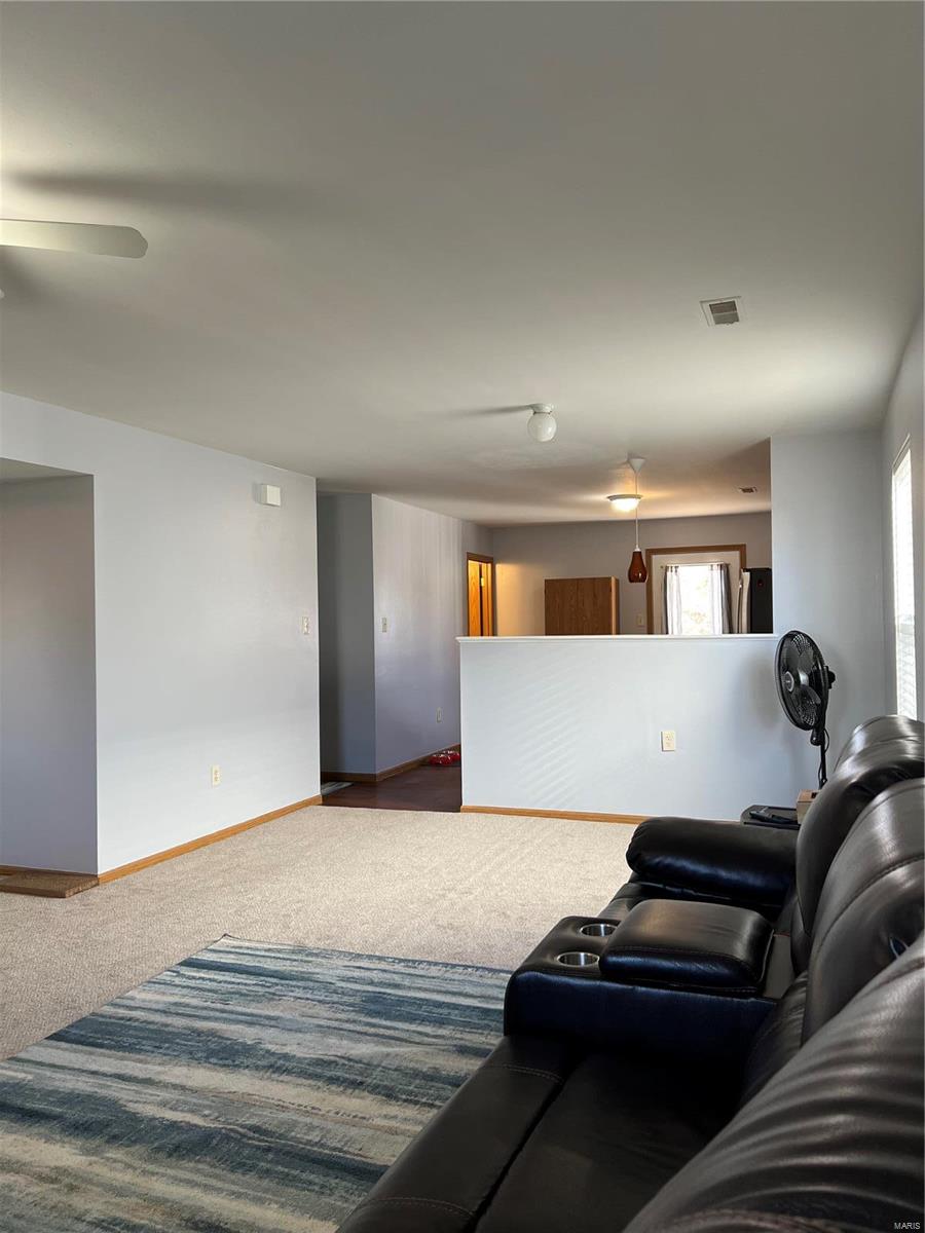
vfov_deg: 67.3
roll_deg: +1.3
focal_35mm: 26
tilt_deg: +0.7
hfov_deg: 53.1
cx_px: 462
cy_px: 616
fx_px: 926
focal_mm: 5.7
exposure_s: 1/120
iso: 125
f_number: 1.5
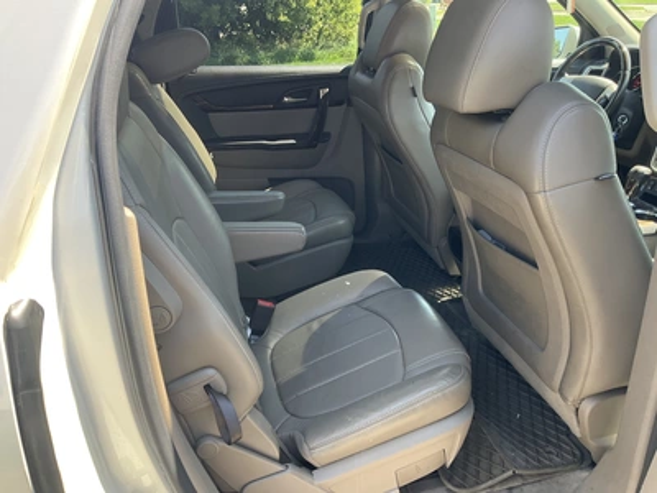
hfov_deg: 61.7
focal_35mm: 29
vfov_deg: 48.2
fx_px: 550
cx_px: 328
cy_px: 246
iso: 32
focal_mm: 3
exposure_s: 1/144
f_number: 1.8
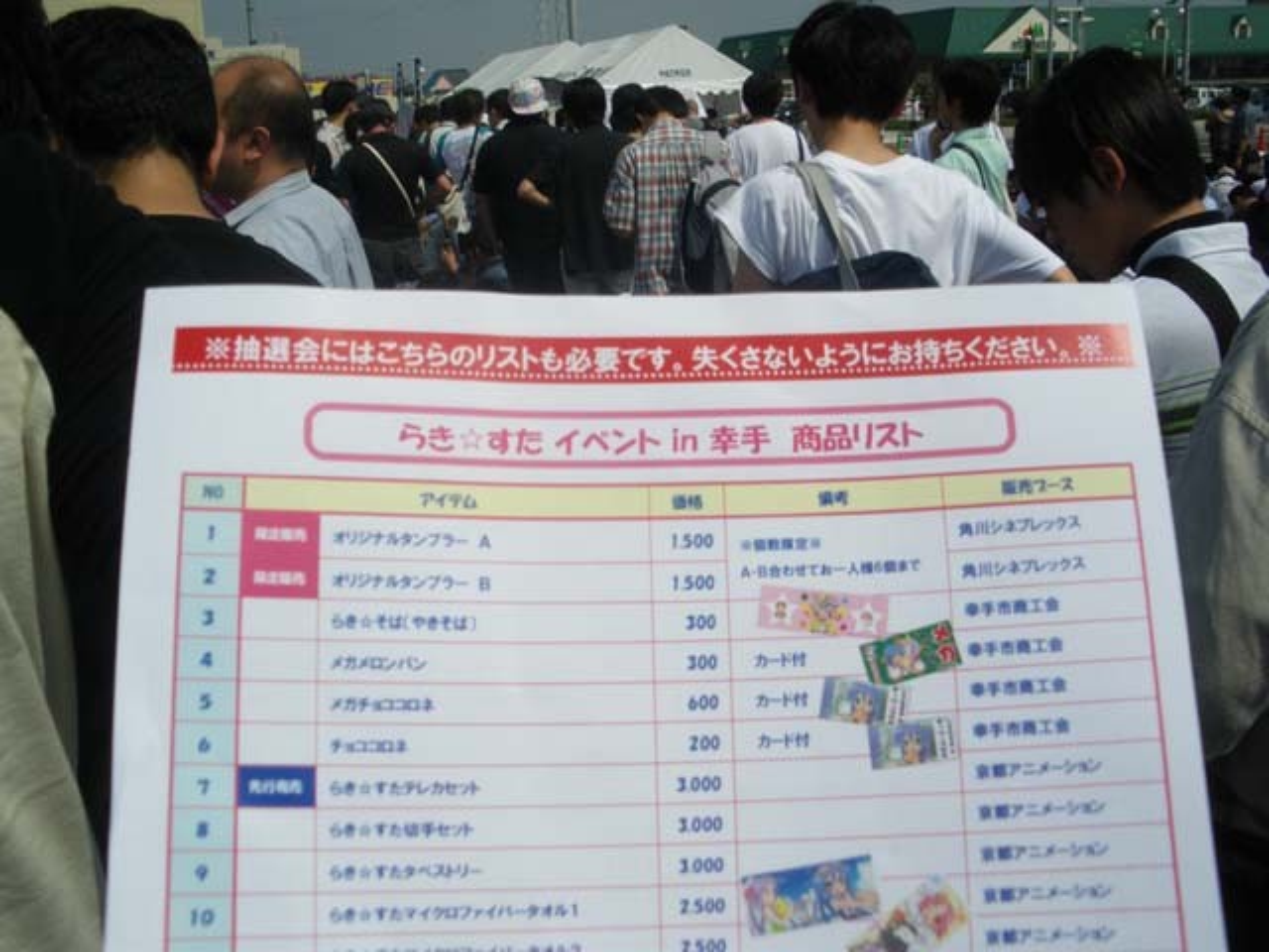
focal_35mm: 36
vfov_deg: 39.7
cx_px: 634
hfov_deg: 51.4
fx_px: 1320
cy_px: 476
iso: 64
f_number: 5.4
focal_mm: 6.3
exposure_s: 1/800
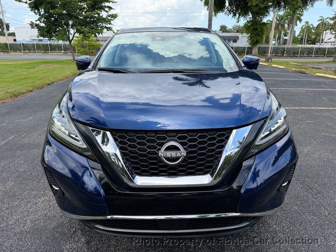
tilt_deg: -18.0
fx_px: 233
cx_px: 168
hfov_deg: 71.6
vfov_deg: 56.8
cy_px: 126
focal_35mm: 24
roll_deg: -0.6
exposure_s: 1/2299
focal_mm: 6.76
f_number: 1.78
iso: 100
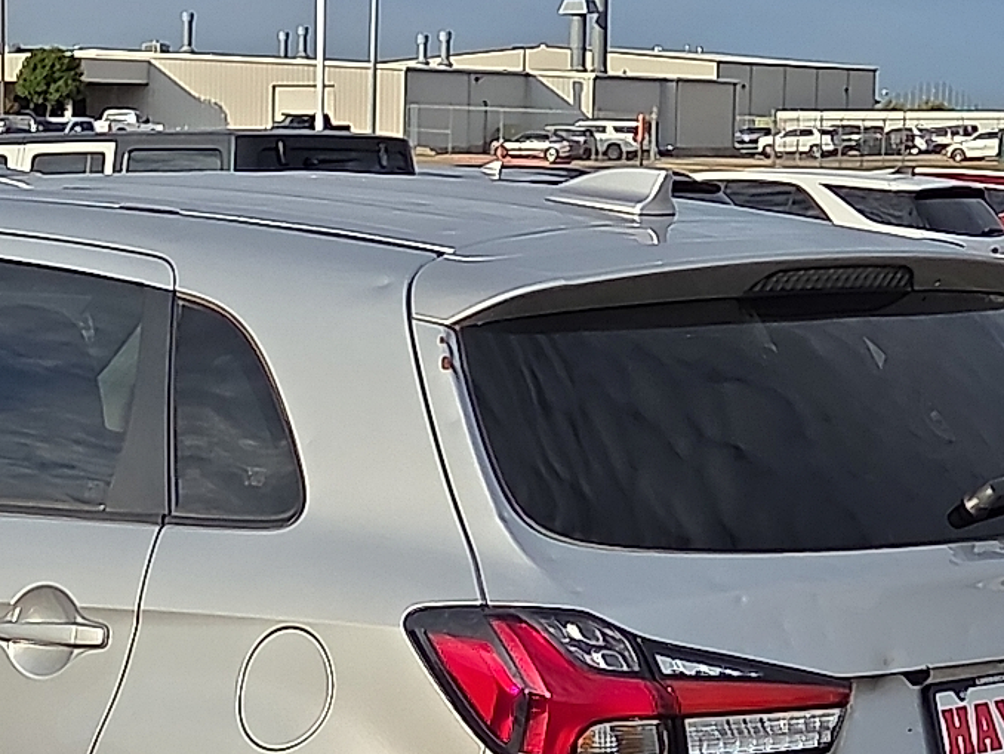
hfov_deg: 15.7
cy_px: 658
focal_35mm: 125
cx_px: 252
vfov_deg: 11.8
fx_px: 3627
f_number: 1.8
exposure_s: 1/2500
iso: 25
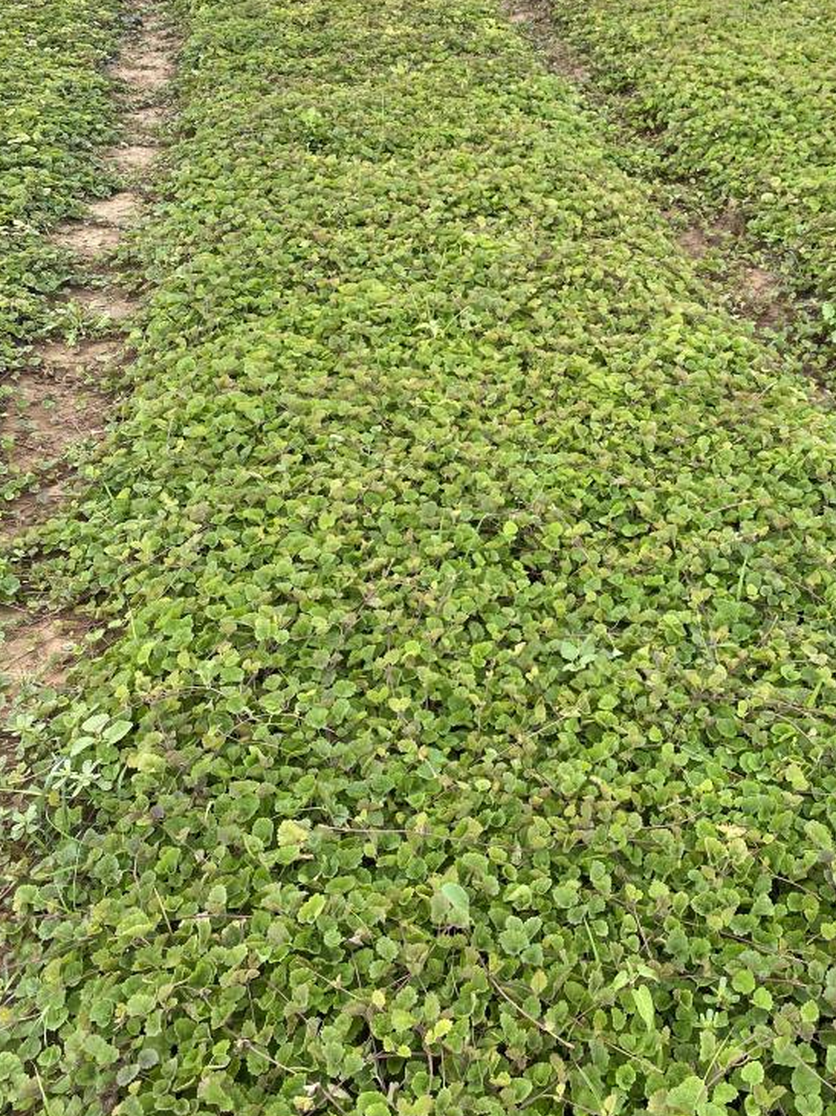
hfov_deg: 37.0
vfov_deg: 48.3
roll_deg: -0.3
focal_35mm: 38
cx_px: 607
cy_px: 384
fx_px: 1224
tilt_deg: -29.2
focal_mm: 4.25
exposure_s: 1/409
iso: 32
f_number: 1.8
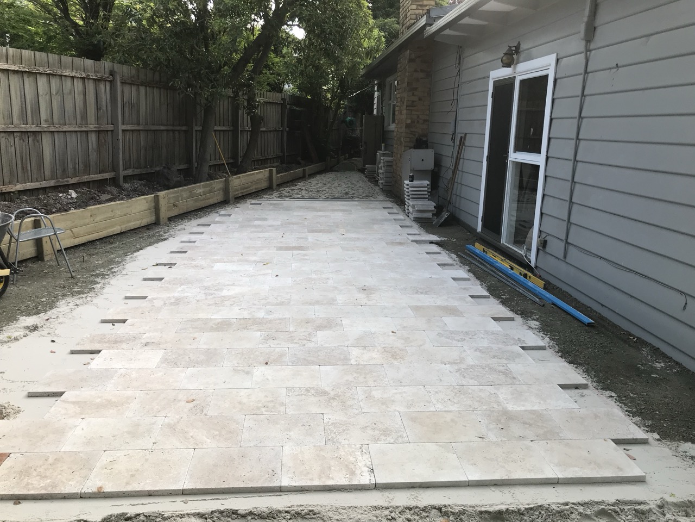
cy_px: 261
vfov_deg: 49.7
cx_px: 348
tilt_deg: -13.1
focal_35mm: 28
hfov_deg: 63.4
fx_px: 562
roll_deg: -0.8
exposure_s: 1/247
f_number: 1.8
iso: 20
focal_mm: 3.99
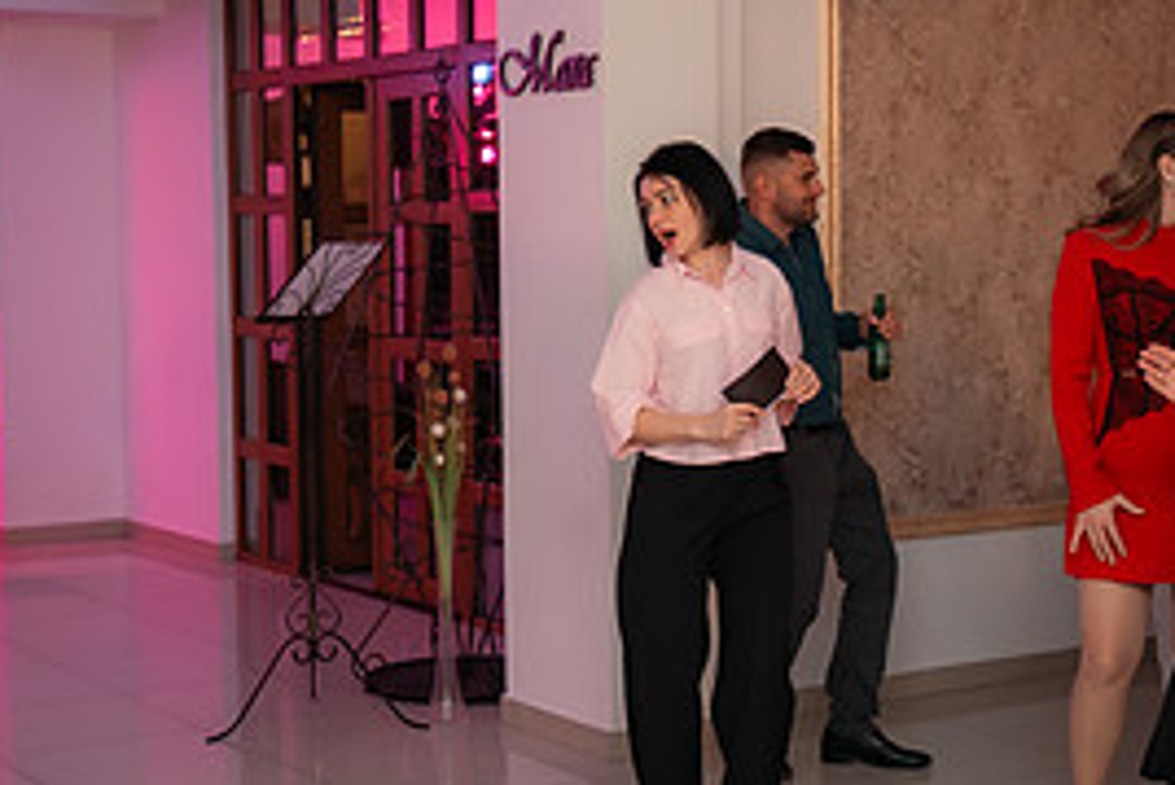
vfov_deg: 18.9
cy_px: 429
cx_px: 665
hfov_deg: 28.0
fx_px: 2351
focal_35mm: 72
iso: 1600
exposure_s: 1/200
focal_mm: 30
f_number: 2.8
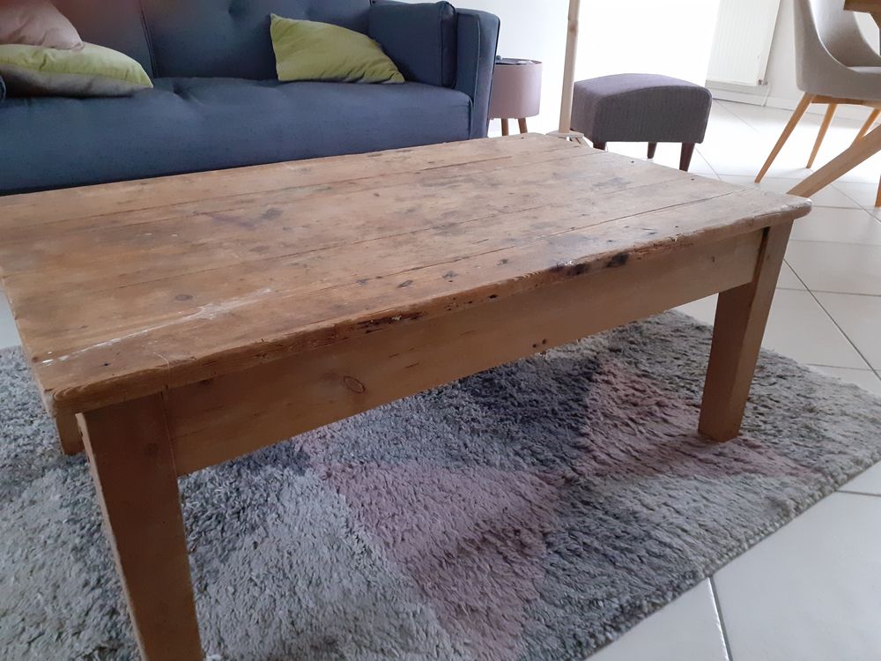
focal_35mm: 27
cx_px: 440
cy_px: 330
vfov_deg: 51.4
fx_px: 687
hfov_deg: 65.3
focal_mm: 3.6
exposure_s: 1/25
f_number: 1.9
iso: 500
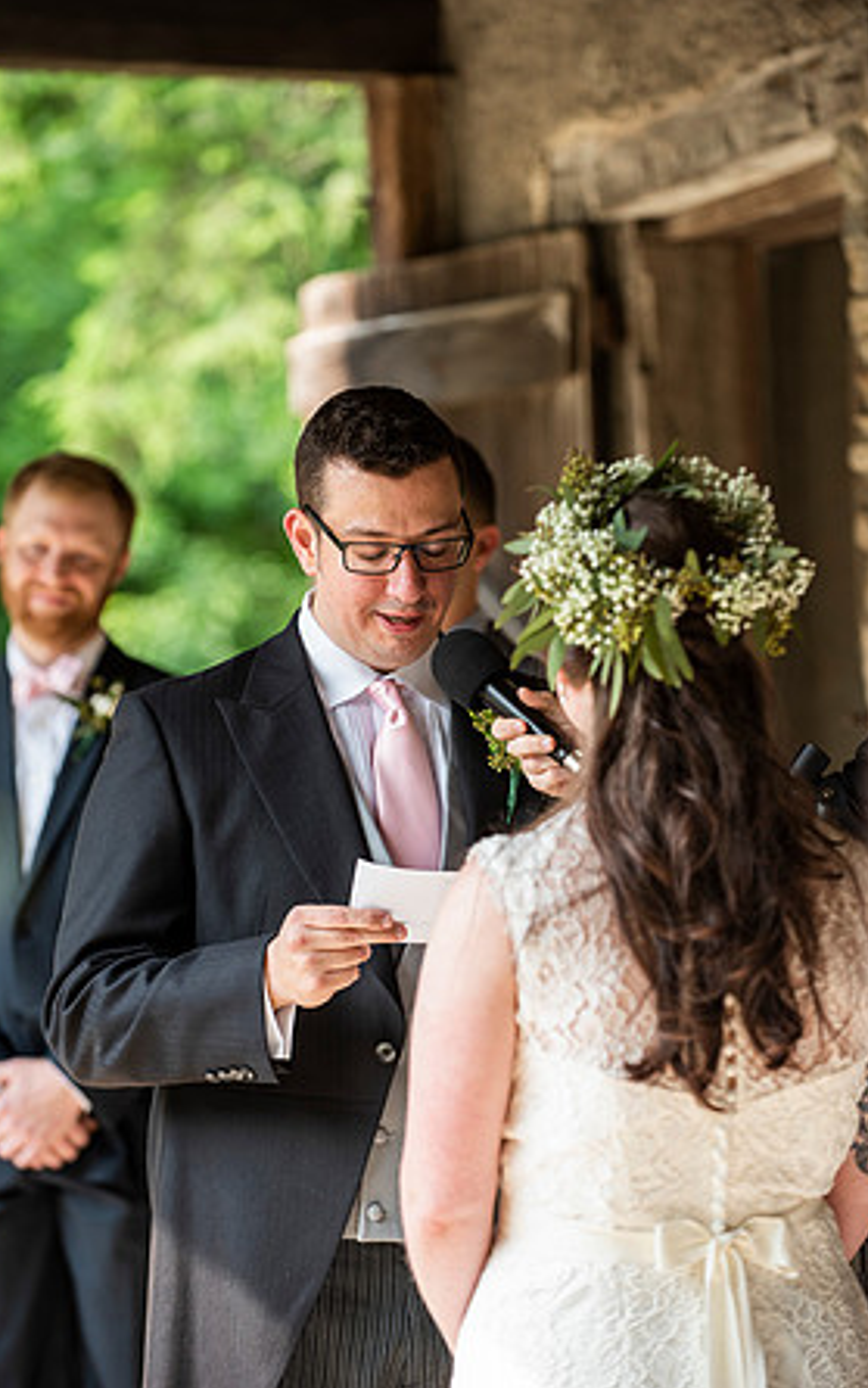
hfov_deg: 9.1
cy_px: 694
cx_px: 448
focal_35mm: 144
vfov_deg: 14.5
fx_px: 5447
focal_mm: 140
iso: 400
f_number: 3.5
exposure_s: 1/500
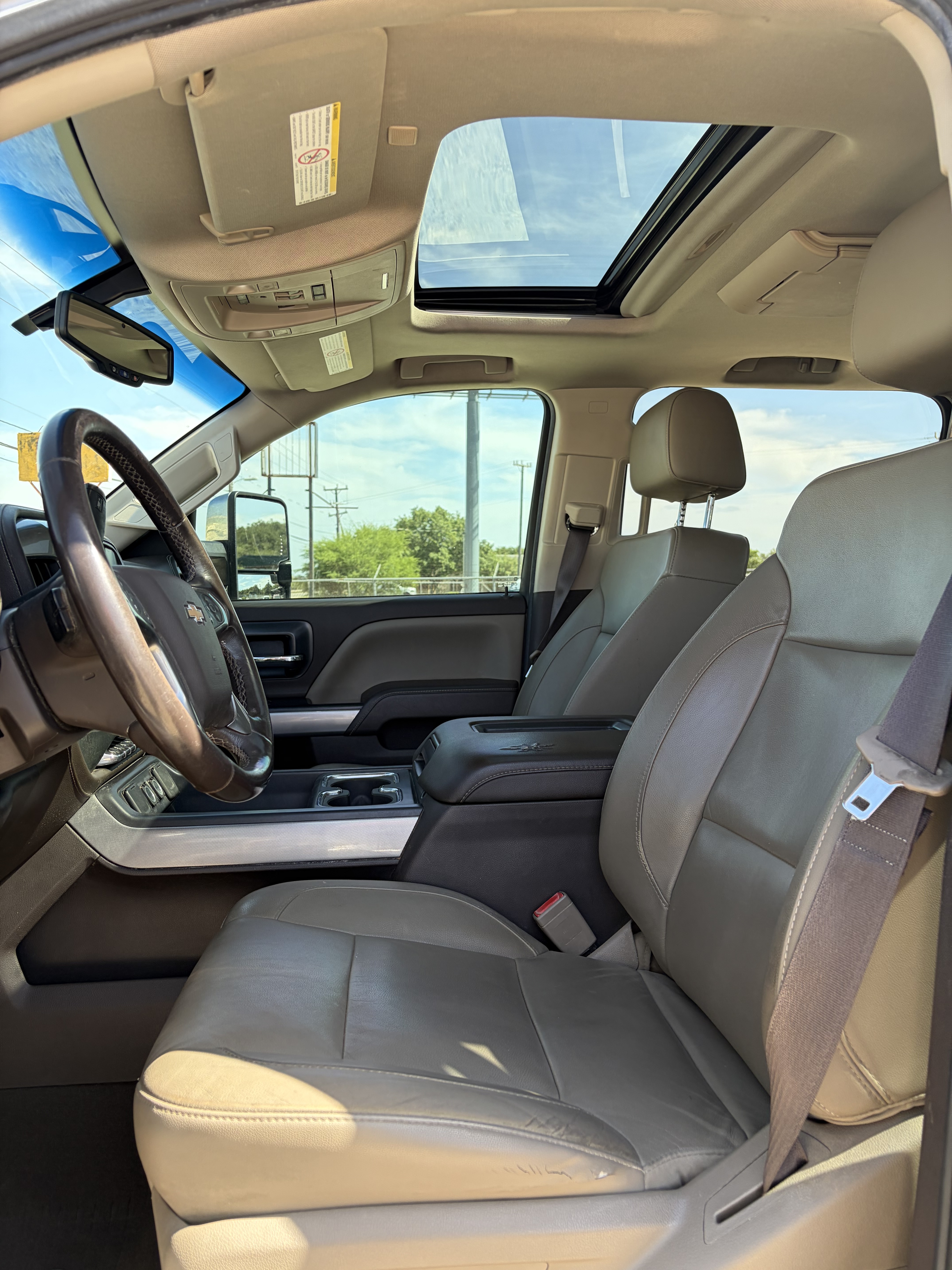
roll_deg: -0.5
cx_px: 476
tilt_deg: -2.6
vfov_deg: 67.3
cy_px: 635
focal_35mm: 26
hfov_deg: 53.1
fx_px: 953
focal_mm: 5.96
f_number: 1.6
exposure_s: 1/350
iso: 64
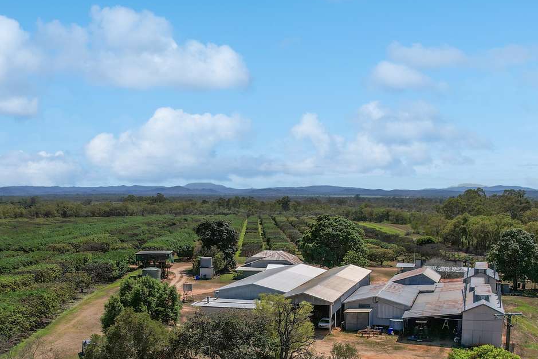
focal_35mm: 45
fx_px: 672
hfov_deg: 43.6
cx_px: 257
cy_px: 297
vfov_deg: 29.1
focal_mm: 8.38
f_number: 2.8
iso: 100
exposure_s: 1/5000
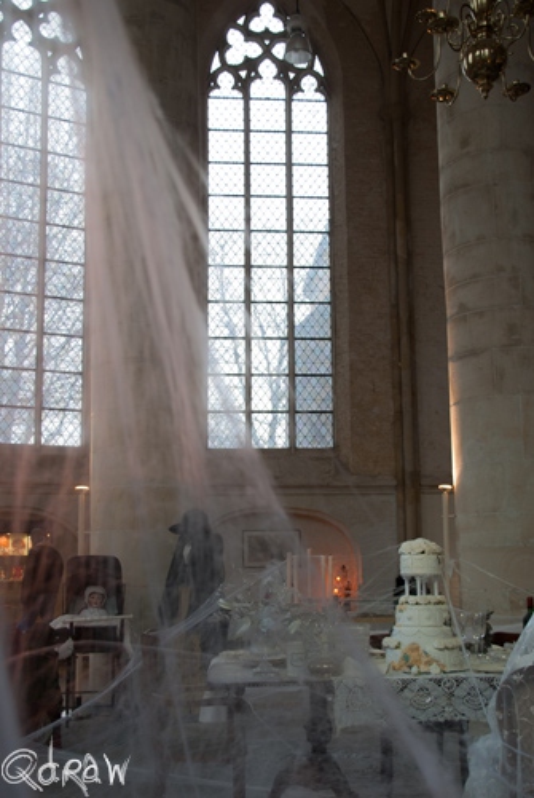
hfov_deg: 34.3
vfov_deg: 49.5
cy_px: 399
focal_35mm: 39
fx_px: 865
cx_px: 267
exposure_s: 1/40
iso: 320
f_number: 4
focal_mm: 26
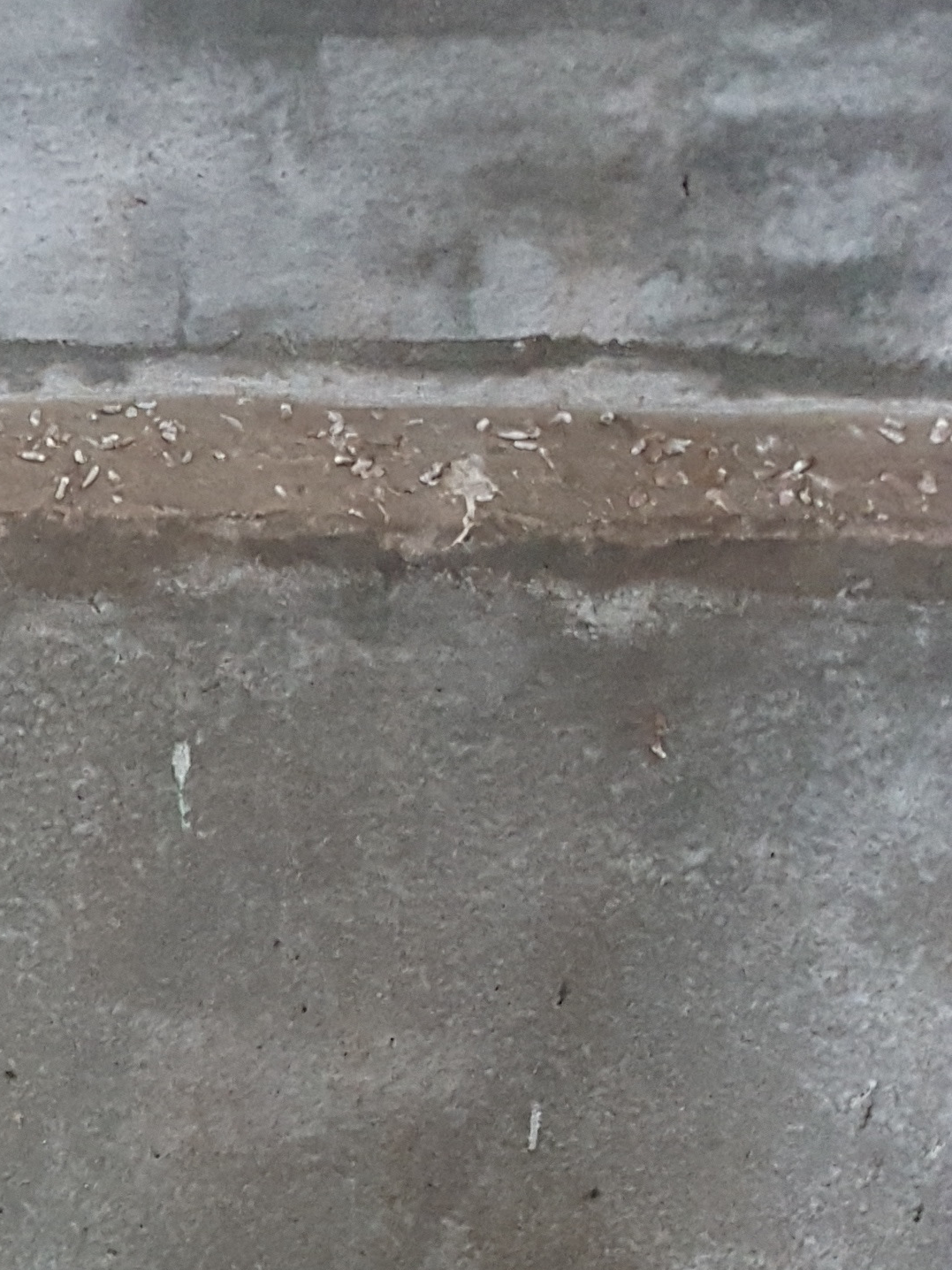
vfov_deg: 24.0
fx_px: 2677
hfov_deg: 18.4
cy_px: 1564
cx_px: -370
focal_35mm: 73
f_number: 1.7
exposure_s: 1/17
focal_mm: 4.2
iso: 200
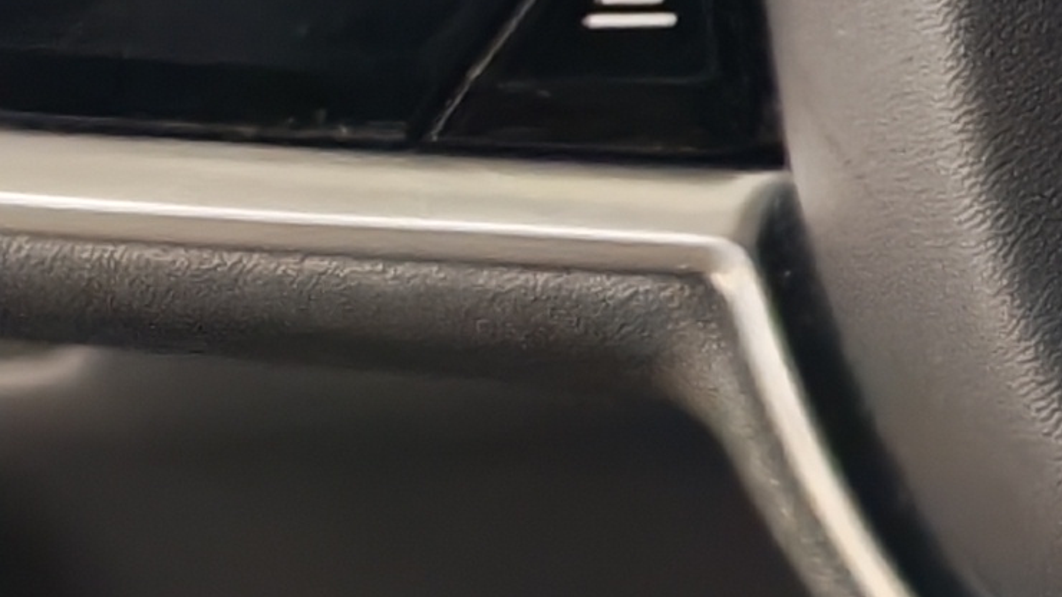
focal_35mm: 199
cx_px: 2124
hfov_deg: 10.0
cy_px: -316
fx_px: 5603
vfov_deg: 6.0
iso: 1250
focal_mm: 6.12
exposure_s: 1/100
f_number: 1.9
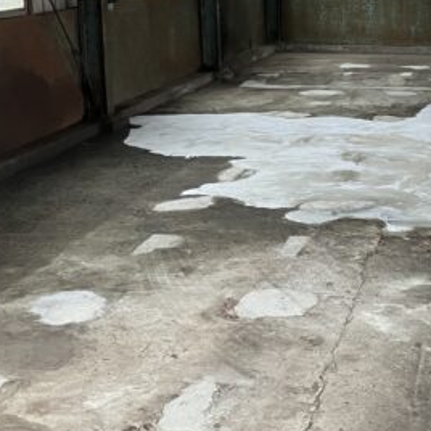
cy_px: 191
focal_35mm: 71
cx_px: 417
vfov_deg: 24.3
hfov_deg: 23.4
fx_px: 1000
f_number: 1.8
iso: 200
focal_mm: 3.99
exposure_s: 1/60
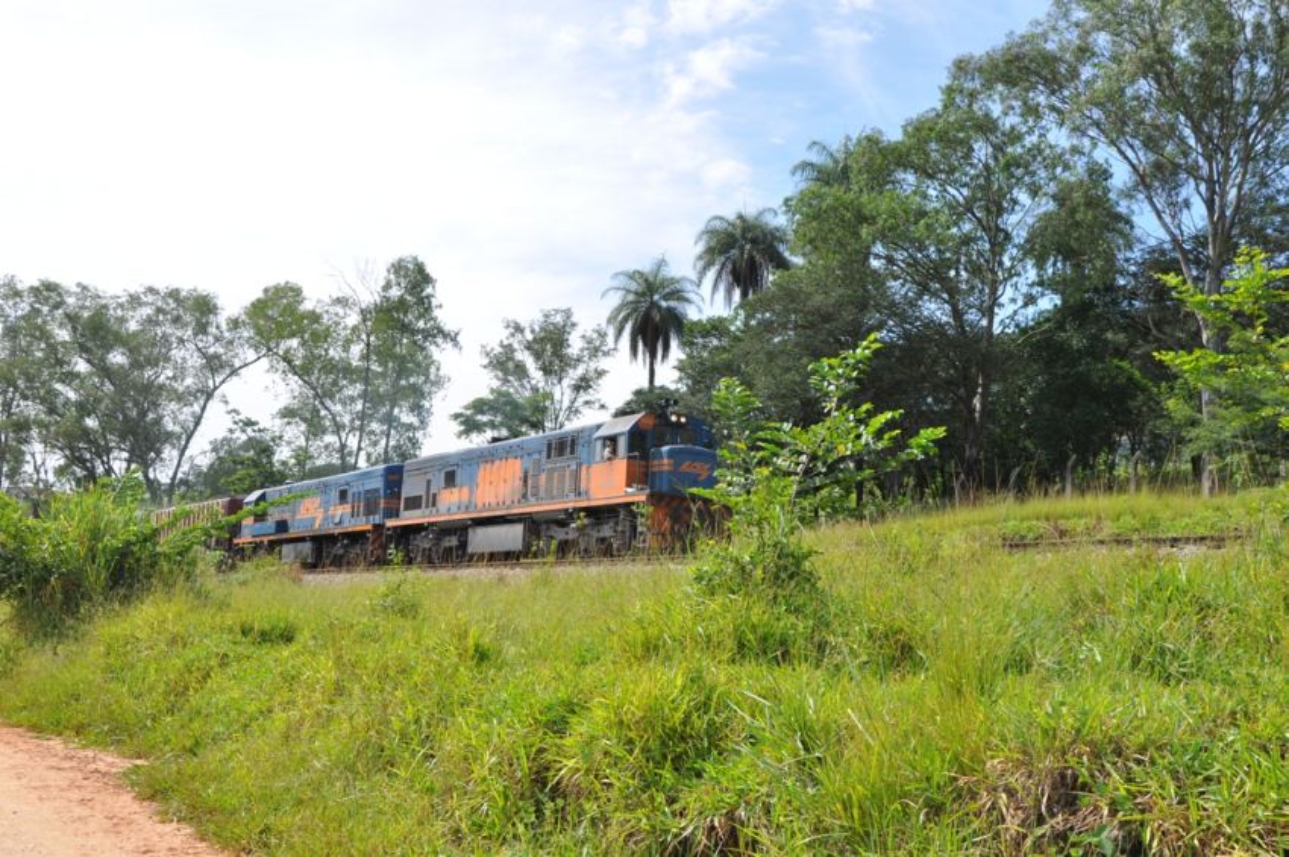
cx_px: 644
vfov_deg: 36.8
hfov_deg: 53.2
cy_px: 428
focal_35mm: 36
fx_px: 1288
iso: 200
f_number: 13
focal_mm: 24
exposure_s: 1/160
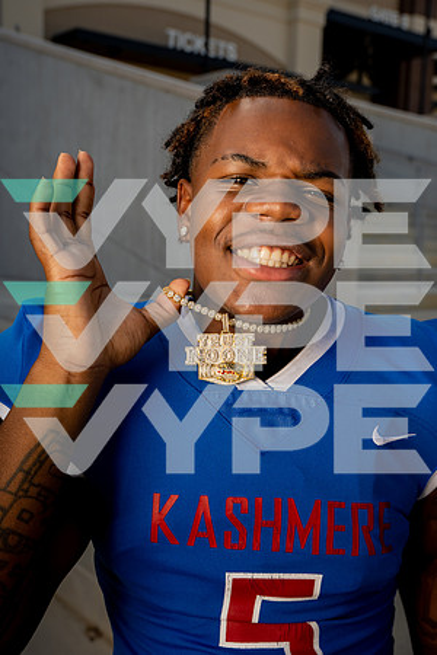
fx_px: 801
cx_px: 218
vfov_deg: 44.5
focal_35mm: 44
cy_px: 328
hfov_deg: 30.5
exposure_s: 1/250
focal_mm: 44
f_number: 7.1
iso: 100
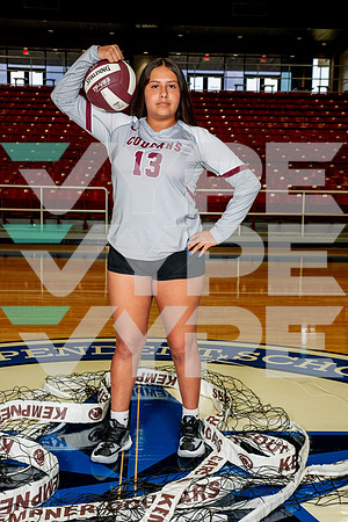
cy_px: 261
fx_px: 696
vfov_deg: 41.1
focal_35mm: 48
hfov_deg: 28.1
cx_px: 174
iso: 800
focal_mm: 48
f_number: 7.1
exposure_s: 1/200
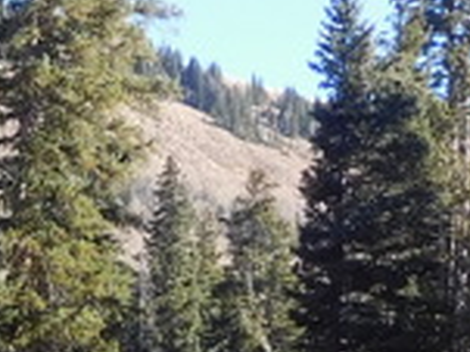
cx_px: 82
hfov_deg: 8.0
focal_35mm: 247
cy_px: 386
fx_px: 3351
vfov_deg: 6.0
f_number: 3.8
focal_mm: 6.2
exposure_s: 1/320
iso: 125
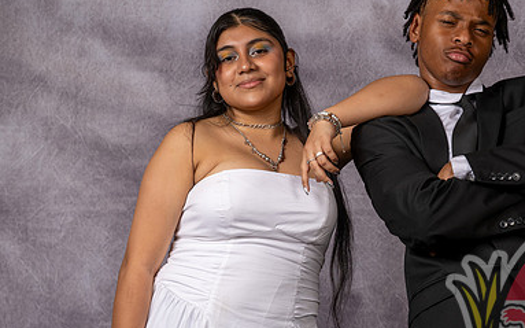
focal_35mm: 139
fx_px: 1988
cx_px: 410
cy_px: 187
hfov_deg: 15.0
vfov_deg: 9.4
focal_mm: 70
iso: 50
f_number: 4.5
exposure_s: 1/400
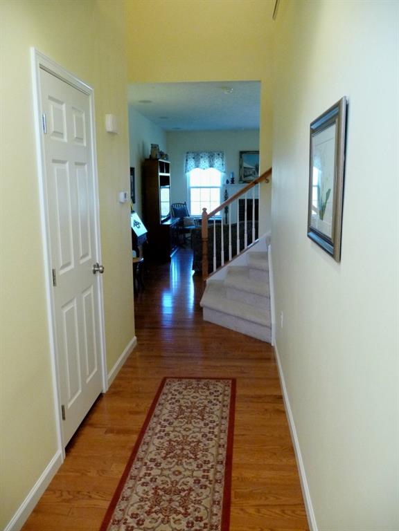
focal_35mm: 28
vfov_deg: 63.4
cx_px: 200
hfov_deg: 49.7
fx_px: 430
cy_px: 266
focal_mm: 4.7
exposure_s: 1/30
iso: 400
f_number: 3.3
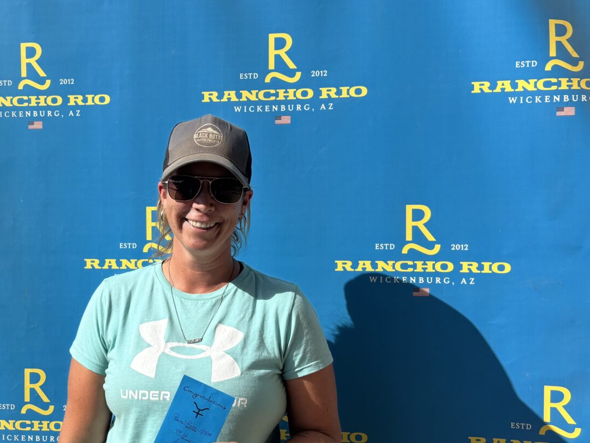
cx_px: 163
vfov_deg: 29.7
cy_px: 233
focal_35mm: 49
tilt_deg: +0.3
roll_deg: -0.4
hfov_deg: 38.1
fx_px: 835
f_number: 1.6
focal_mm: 5.96
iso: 50
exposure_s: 1/4630
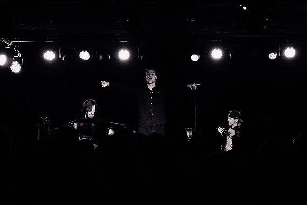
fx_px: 1016
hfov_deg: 17.2
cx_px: 155
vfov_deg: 11.5
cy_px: 109
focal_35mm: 119
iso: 2500
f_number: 4
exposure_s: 1/640
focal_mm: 100
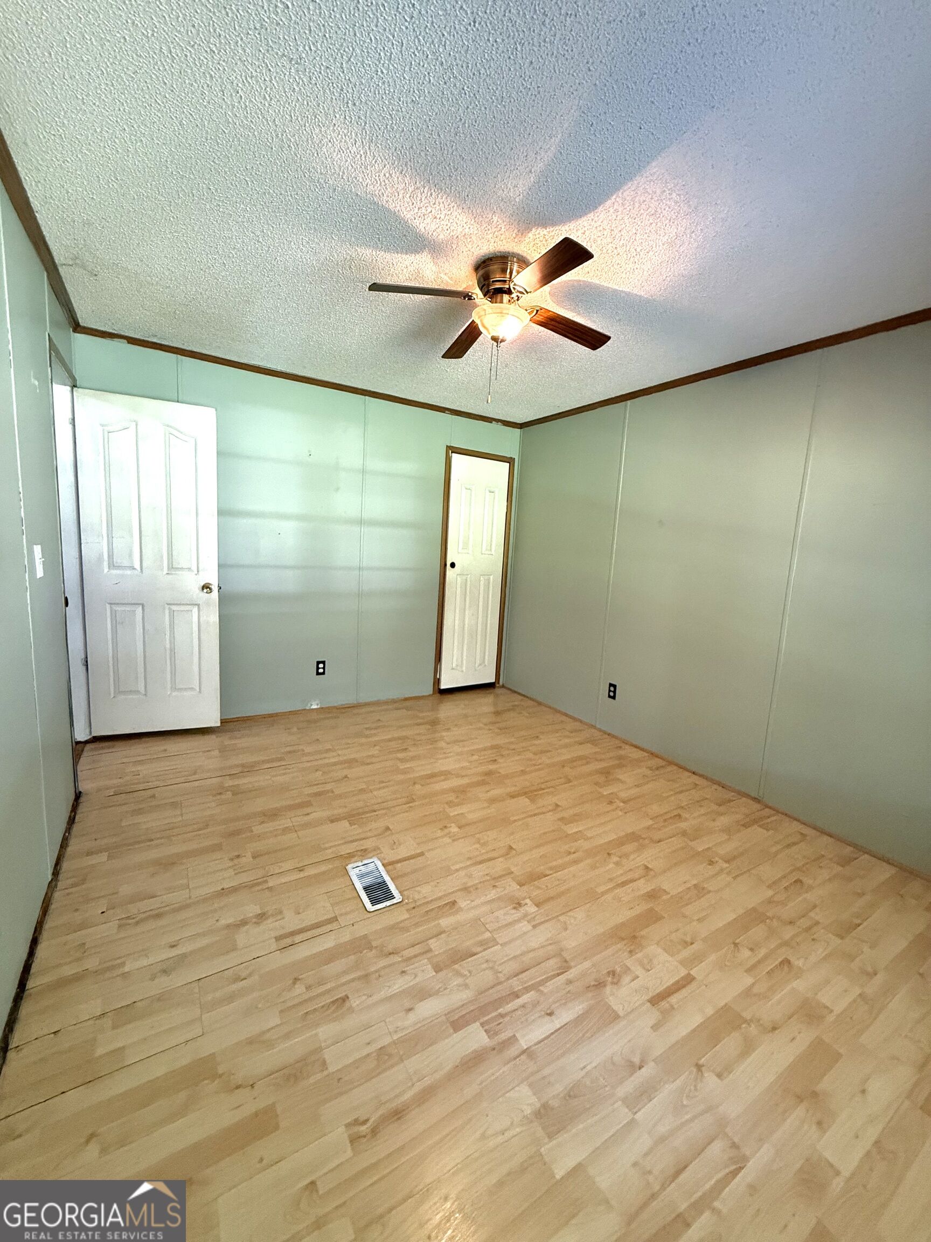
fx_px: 502
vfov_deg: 102.1
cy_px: 621
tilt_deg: -8.5
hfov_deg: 85.7
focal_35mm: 14
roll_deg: -3.5
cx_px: 466
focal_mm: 2.22
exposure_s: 1/60
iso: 500
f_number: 2.2
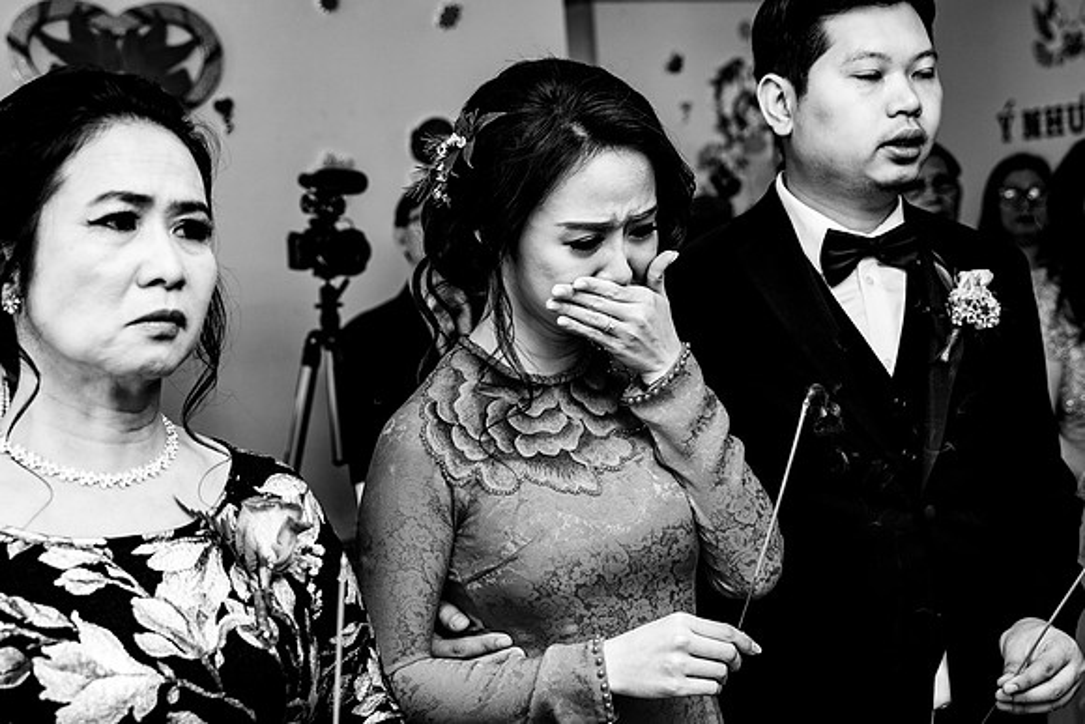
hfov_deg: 38.6
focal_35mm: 51
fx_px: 1549
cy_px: 358
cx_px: 532
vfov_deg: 26.3
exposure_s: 1/160
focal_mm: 45
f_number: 4
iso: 640
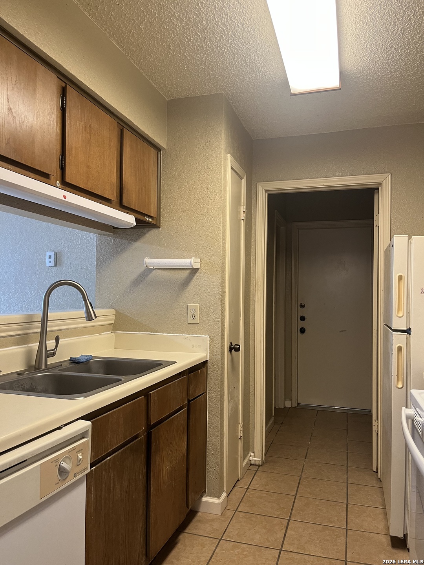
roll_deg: +0.7
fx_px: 425
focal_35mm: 26
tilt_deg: +1.0
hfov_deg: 53.1
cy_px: 282
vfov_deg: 67.3
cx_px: 212
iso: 160
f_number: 1.6
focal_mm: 5.1
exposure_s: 1/60
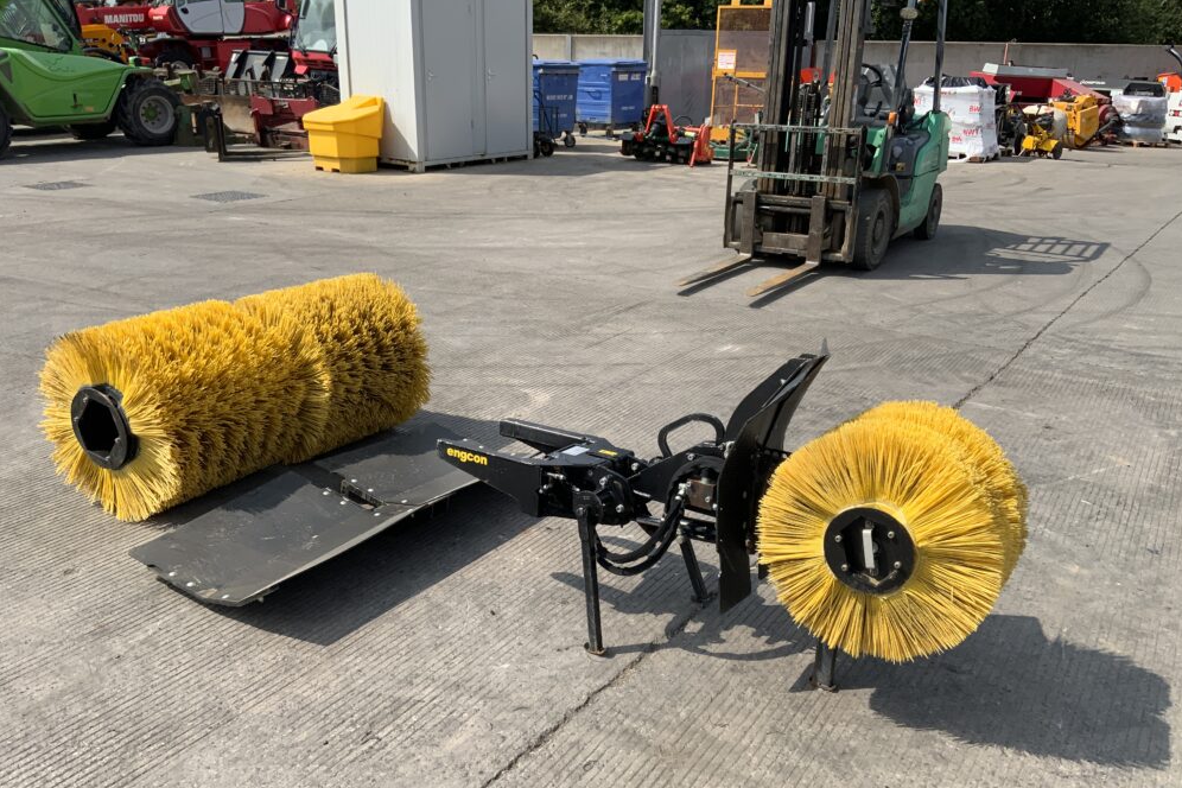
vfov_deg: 42.3
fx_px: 1018
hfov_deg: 60.3
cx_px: 586
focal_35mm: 31
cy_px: 427
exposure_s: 1/1730
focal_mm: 3
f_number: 1.8
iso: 16
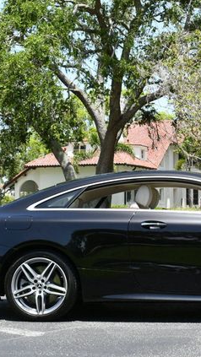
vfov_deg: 29.0
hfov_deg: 16.2
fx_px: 692
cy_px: 179
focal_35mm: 73
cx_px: 195
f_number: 8
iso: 200
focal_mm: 23
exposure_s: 1/250
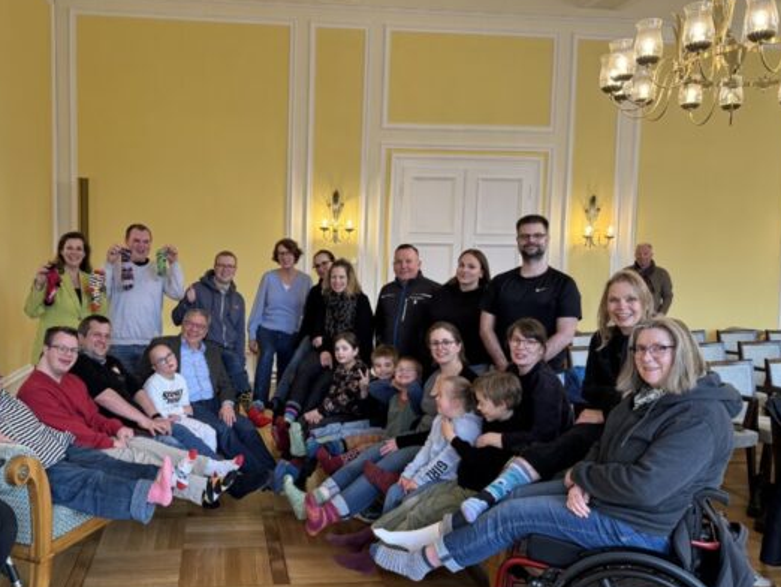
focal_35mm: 32
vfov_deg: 44.2
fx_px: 722
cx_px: 292
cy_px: 299
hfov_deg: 56.1
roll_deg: -0.5
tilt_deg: -3.7
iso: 200
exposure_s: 1/100
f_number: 1.78
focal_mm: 6.76
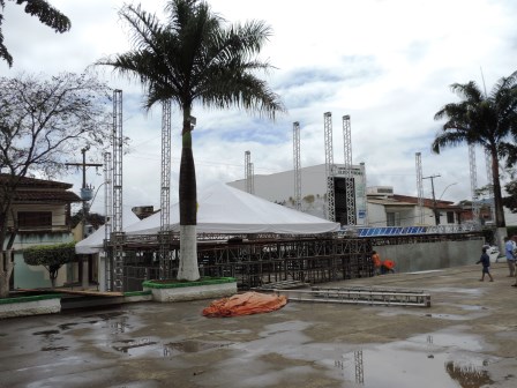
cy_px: 194
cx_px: 258
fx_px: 493
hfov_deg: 55.4
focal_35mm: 33
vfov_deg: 42.9
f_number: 3.2
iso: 80
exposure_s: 1/1600
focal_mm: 5.8
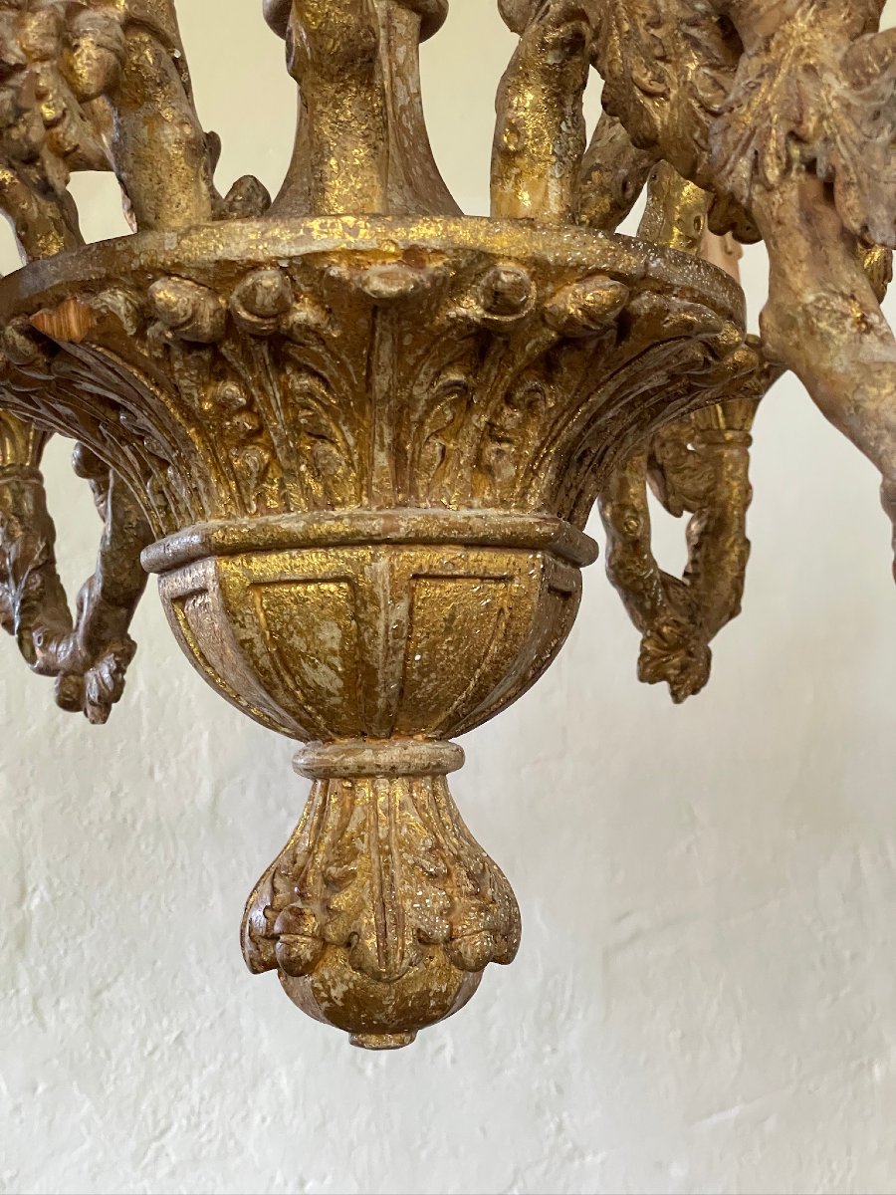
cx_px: 448
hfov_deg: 28.0
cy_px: 598
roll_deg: +1.3
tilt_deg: +6.7
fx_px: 1795
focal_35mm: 52
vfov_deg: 36.8
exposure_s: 1/60
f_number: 2
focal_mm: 6
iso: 640
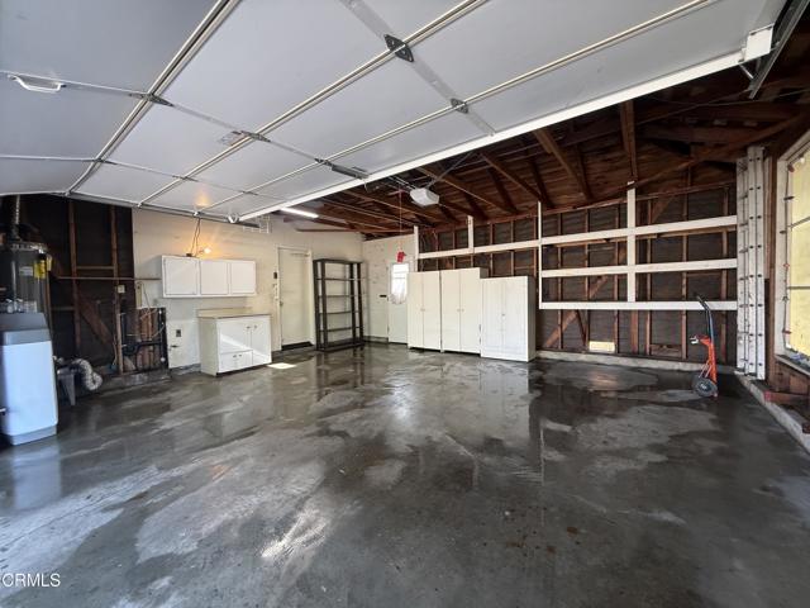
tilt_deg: -2.0
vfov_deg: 85.7
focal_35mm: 14
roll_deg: +0.8
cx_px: 405
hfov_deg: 102.1
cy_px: 304
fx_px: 328
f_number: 2.2
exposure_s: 1/120
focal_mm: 2.22
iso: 160
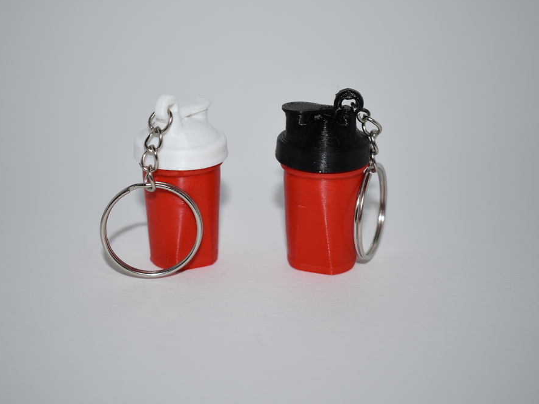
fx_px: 965
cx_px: 245
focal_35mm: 62
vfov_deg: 23.6
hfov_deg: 31.2
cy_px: 190
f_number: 4.5
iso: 100
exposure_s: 1/100
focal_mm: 34
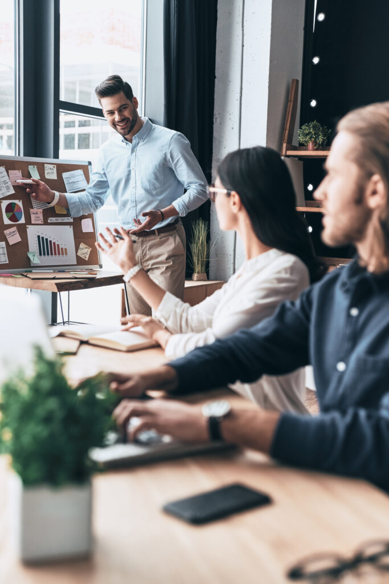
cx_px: 194
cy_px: 292
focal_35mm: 50
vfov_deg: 39.6
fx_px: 810
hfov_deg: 27.0
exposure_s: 1/160
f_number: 3.2
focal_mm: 50
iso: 500
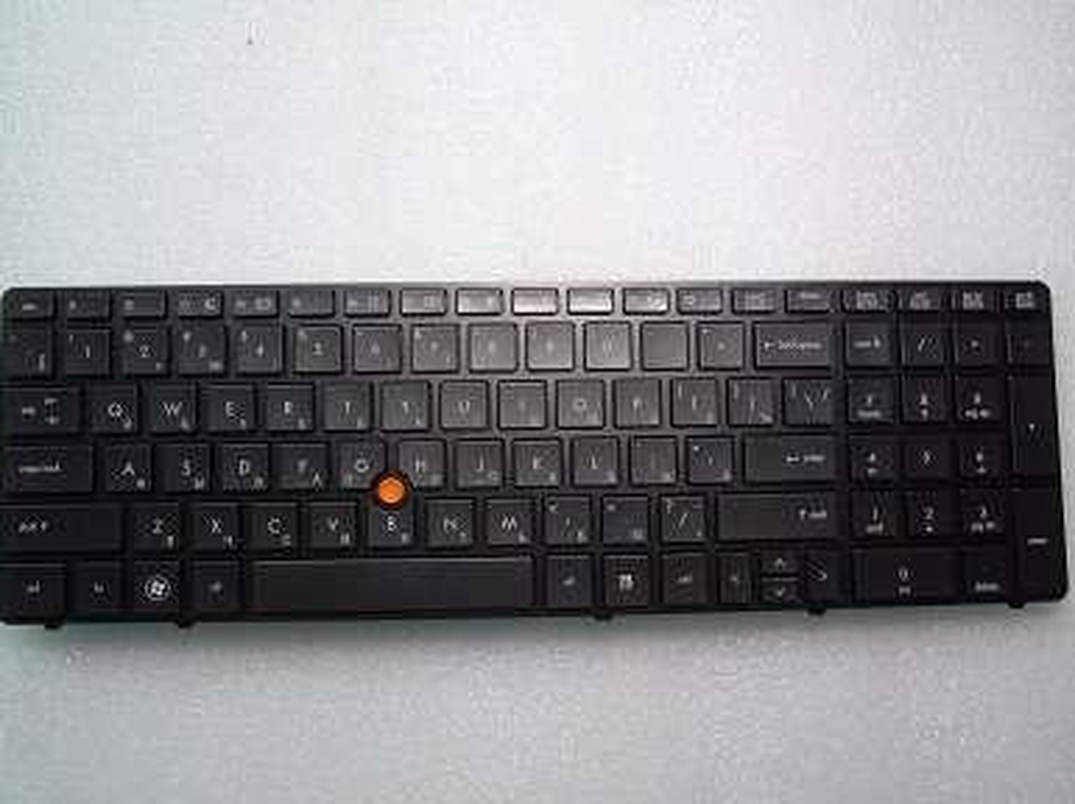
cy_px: 396
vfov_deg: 53.0
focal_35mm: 26
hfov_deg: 67.4
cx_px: 536
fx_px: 807
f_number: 6.1
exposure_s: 1/40
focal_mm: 4.4
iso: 400
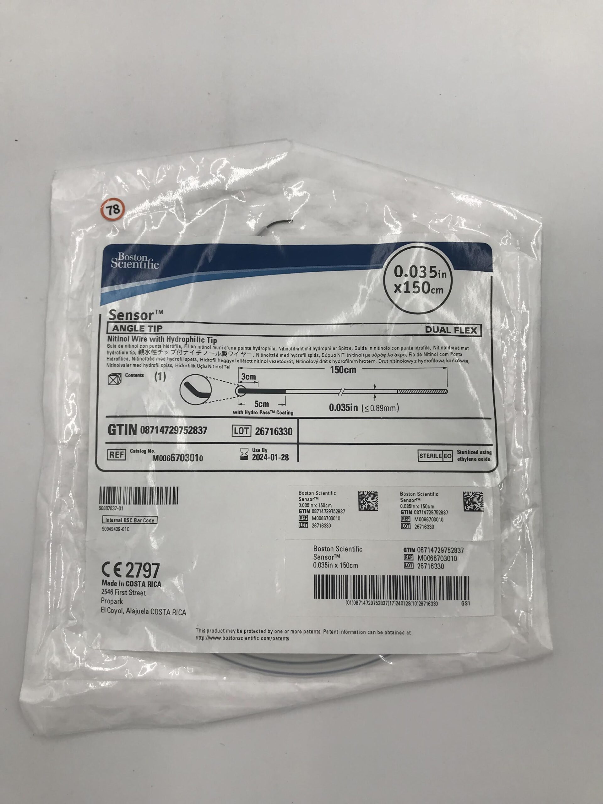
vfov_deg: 63.4
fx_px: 650
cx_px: 302
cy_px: 402
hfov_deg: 49.7
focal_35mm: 28
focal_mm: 3.99
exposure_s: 1/291
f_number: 1.8
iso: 20
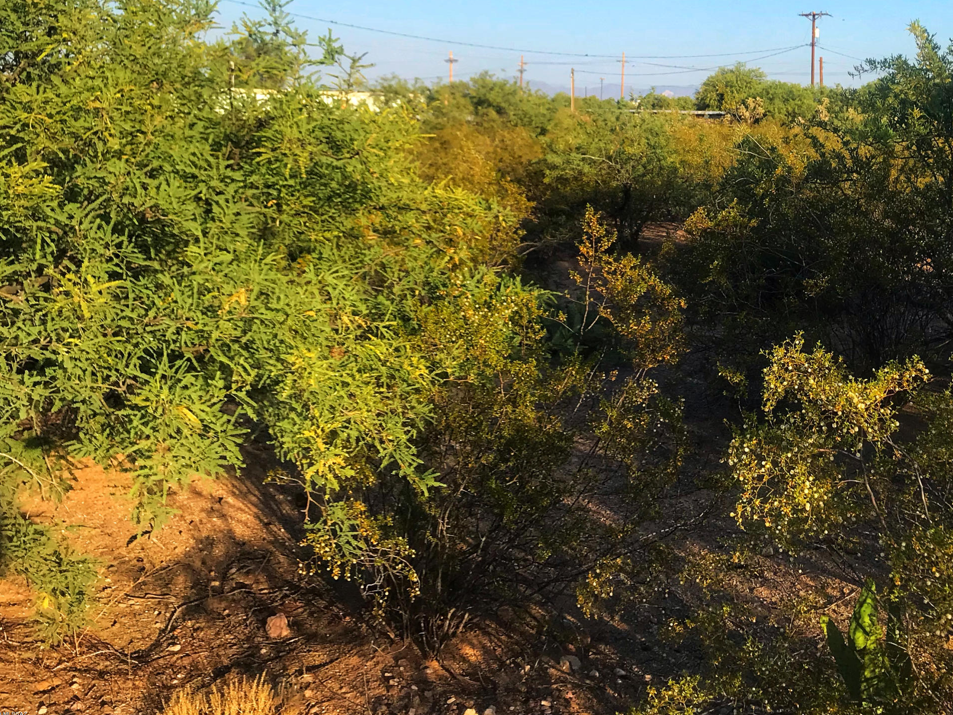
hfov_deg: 41.5
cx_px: 729
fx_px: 1211
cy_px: 187
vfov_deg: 32.3
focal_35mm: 44
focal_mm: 3.99
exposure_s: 1/1408
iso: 20
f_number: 1.8
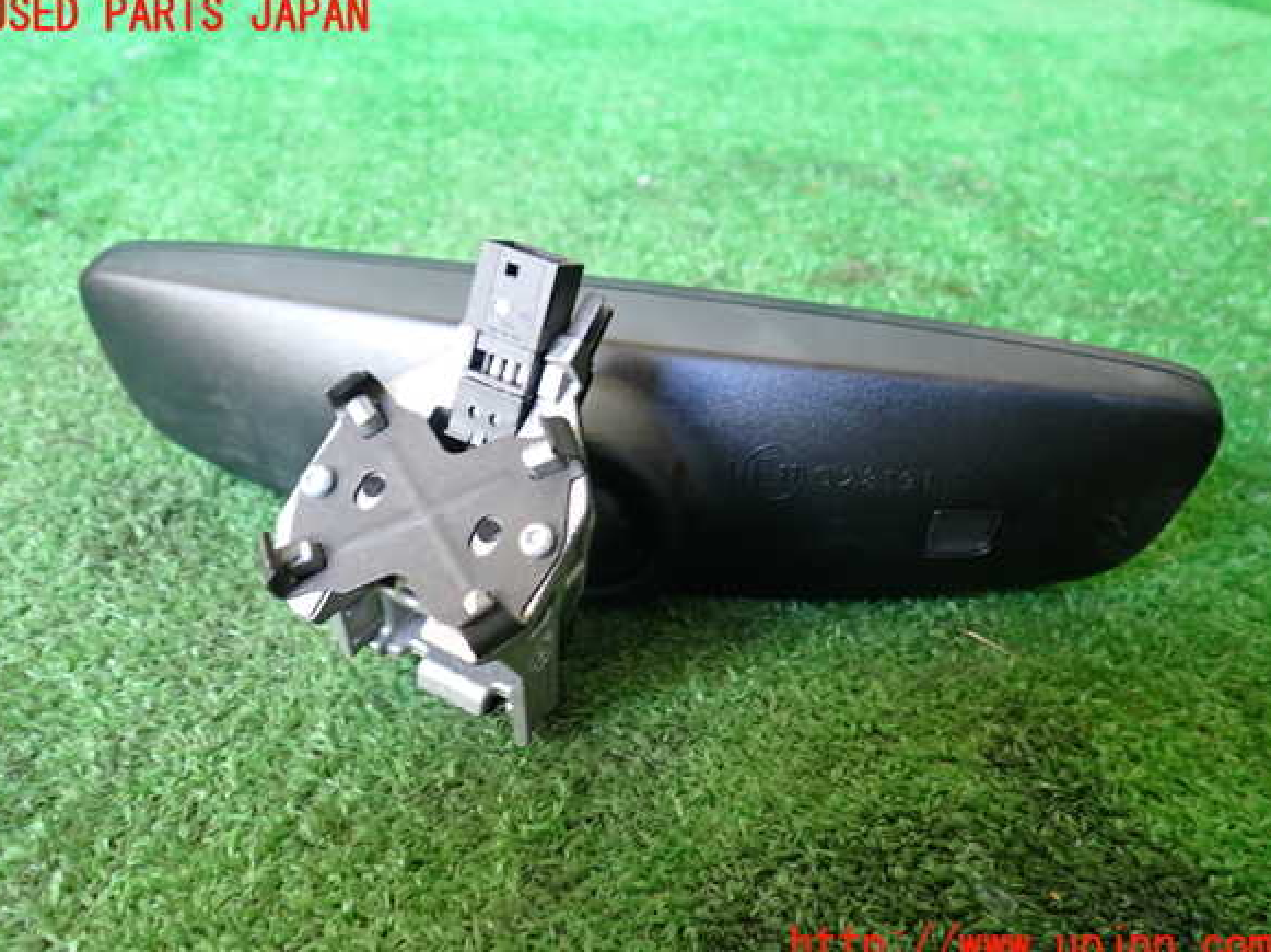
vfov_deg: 45.4
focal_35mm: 31
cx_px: 628
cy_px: 481
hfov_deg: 58.4
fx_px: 1138
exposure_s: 1/30
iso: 400
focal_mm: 5.4
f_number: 2.3
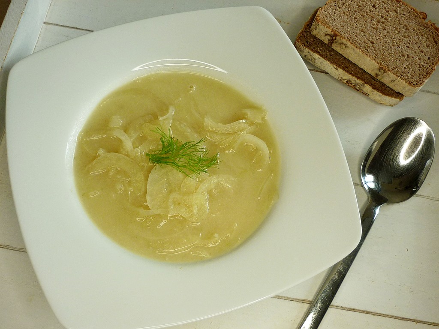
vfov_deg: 34.3
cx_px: 220
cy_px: 164
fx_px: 533
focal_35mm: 42
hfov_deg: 44.8
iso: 80
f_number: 2.8
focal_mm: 5.5
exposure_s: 1/80
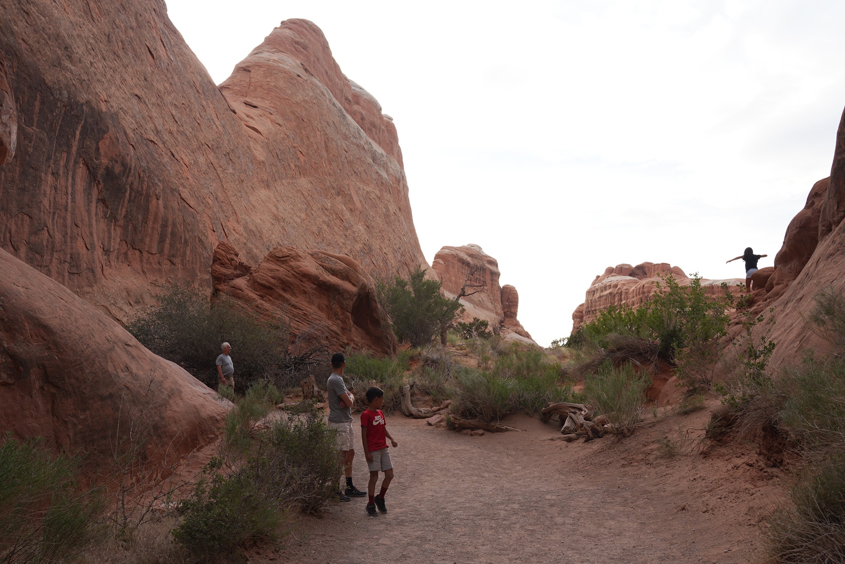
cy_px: 282
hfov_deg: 54.4
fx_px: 822
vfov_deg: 37.9
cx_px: 422
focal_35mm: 35
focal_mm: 35
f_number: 10
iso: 200
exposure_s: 1/100
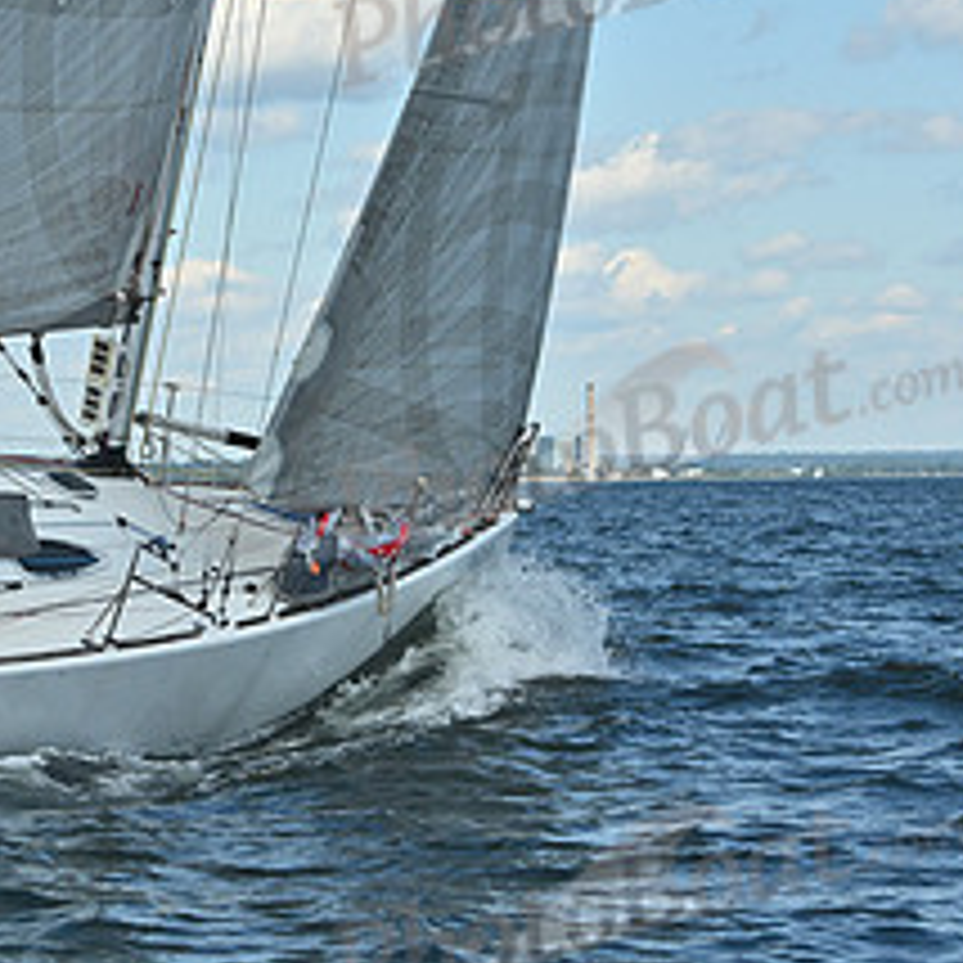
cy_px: 268
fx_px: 5067
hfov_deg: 10.8
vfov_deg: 10.8
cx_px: 104
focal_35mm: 161
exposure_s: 1/1250
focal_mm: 70
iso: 250
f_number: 7.1
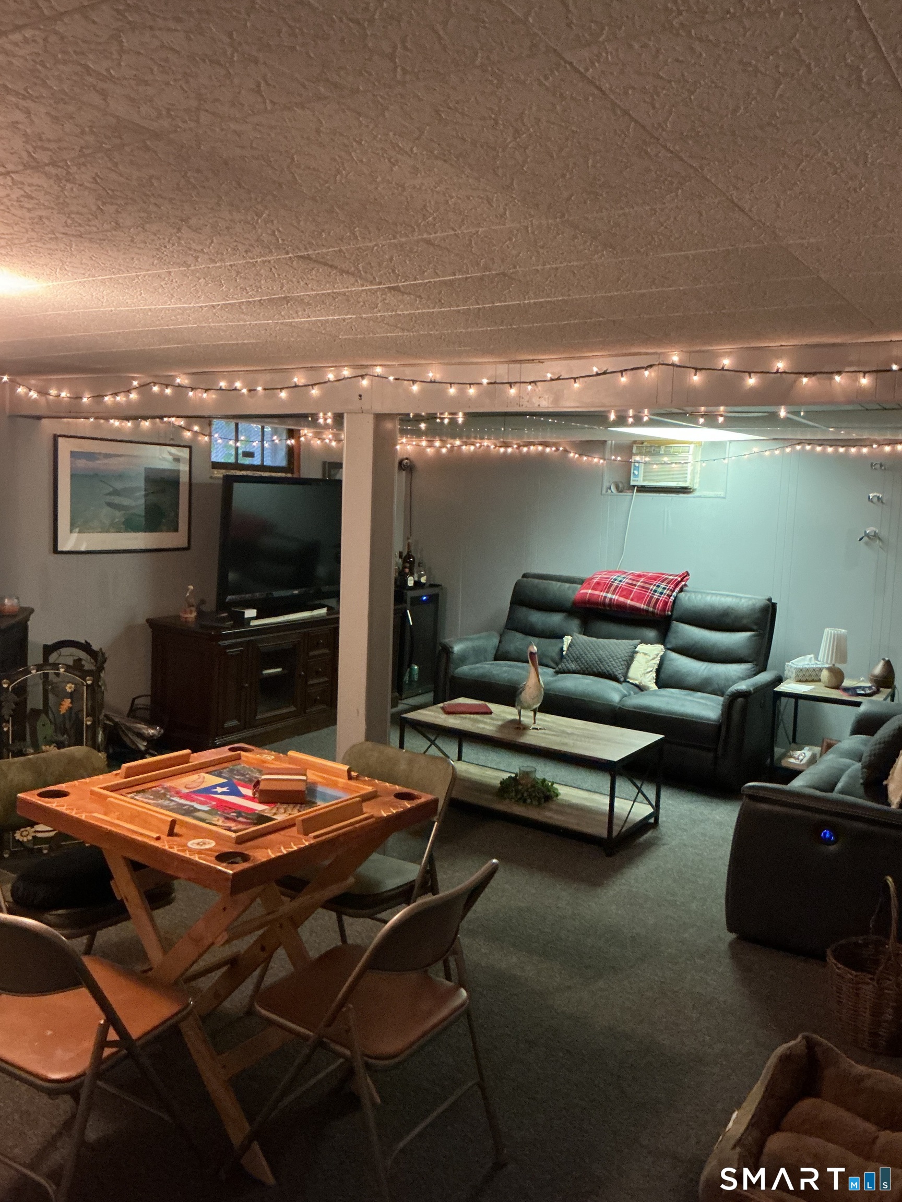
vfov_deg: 61.7
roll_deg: -2.1
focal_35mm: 29
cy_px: 601
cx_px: 451
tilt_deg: -6.5
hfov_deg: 48.2
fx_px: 1008
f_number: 1.8
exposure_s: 1/30
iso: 500
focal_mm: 3
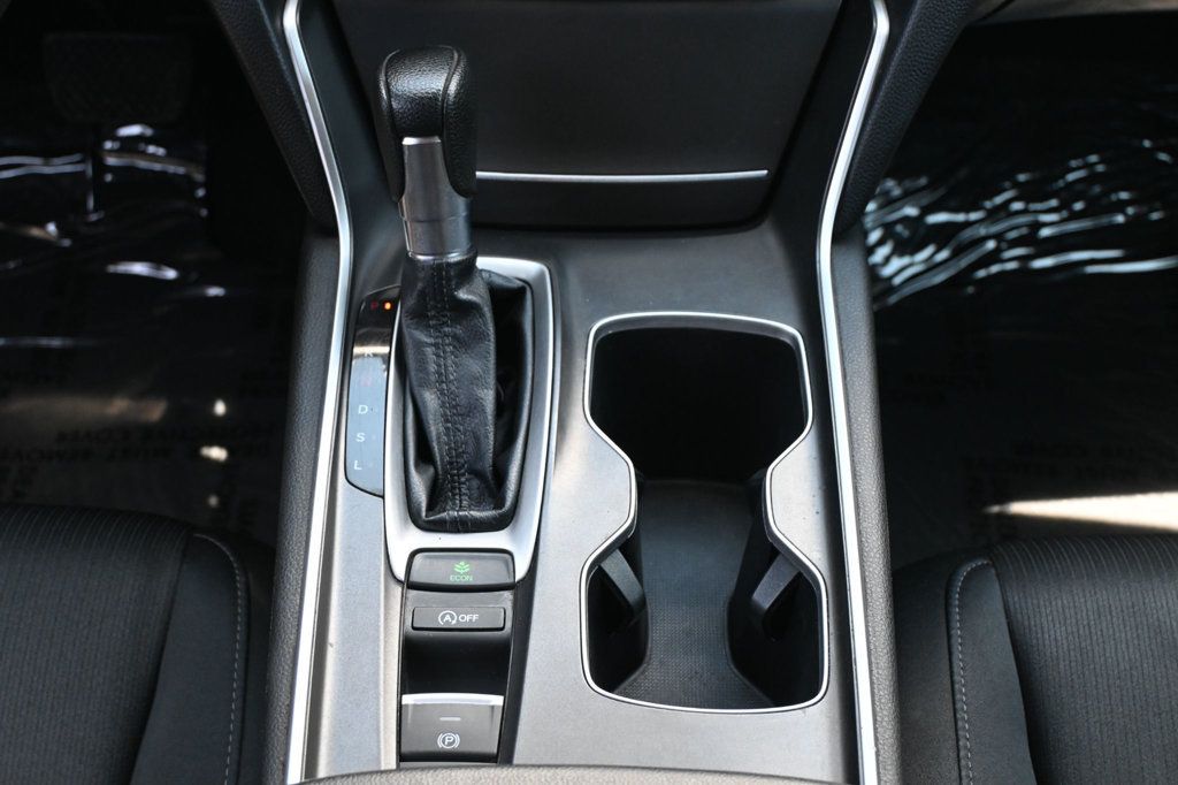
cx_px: 589
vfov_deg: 27.2
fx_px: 1619
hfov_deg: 40.0
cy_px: 392
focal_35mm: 50
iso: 1400
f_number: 5
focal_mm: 33
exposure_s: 1/125
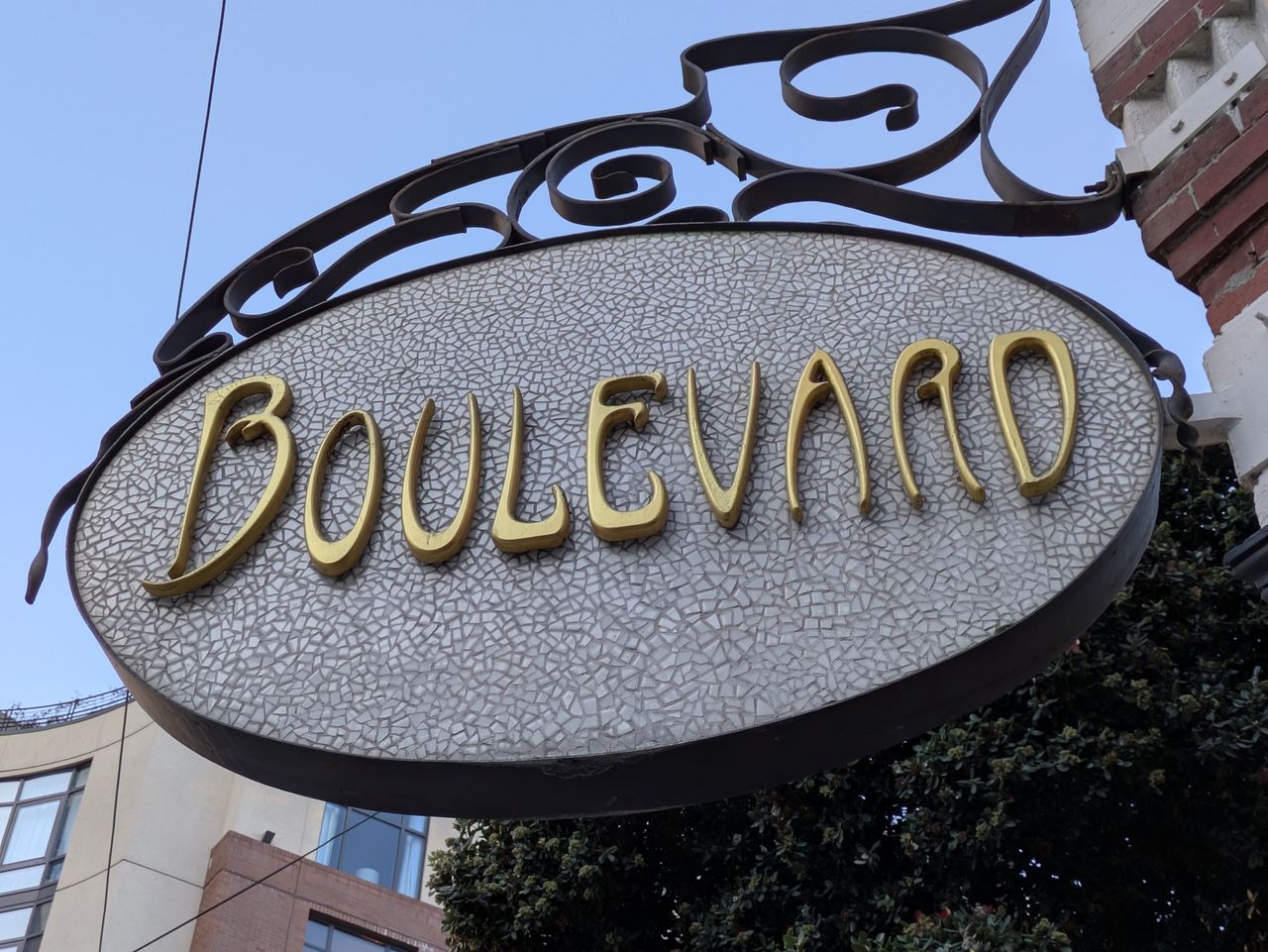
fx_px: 1869
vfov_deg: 28.6
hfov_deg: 37.5
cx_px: 634
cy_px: 476
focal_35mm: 51
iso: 49
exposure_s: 1/387
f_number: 1.89
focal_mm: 5.43
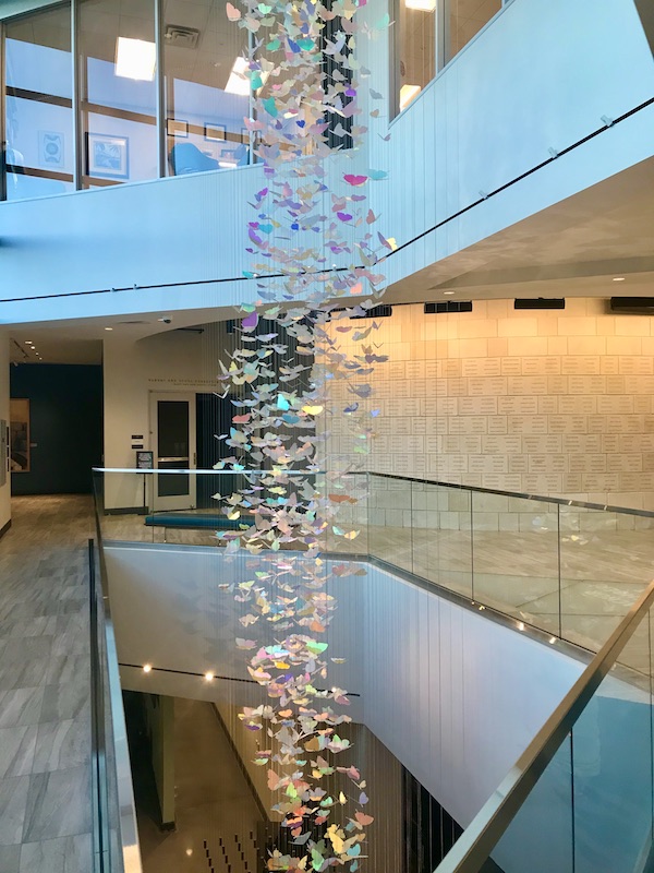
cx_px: 327
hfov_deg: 49.7
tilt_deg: +0.5
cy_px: 436
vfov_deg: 63.4
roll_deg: +1.1
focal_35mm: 28
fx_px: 705
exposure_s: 1/40
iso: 25
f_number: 1.8
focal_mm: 3.99
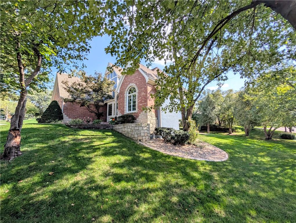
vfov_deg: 94.6
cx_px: 148
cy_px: 112
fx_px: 103
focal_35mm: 12
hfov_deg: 110.5
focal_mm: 2.02
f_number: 1.7
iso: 94
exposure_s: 1/3247
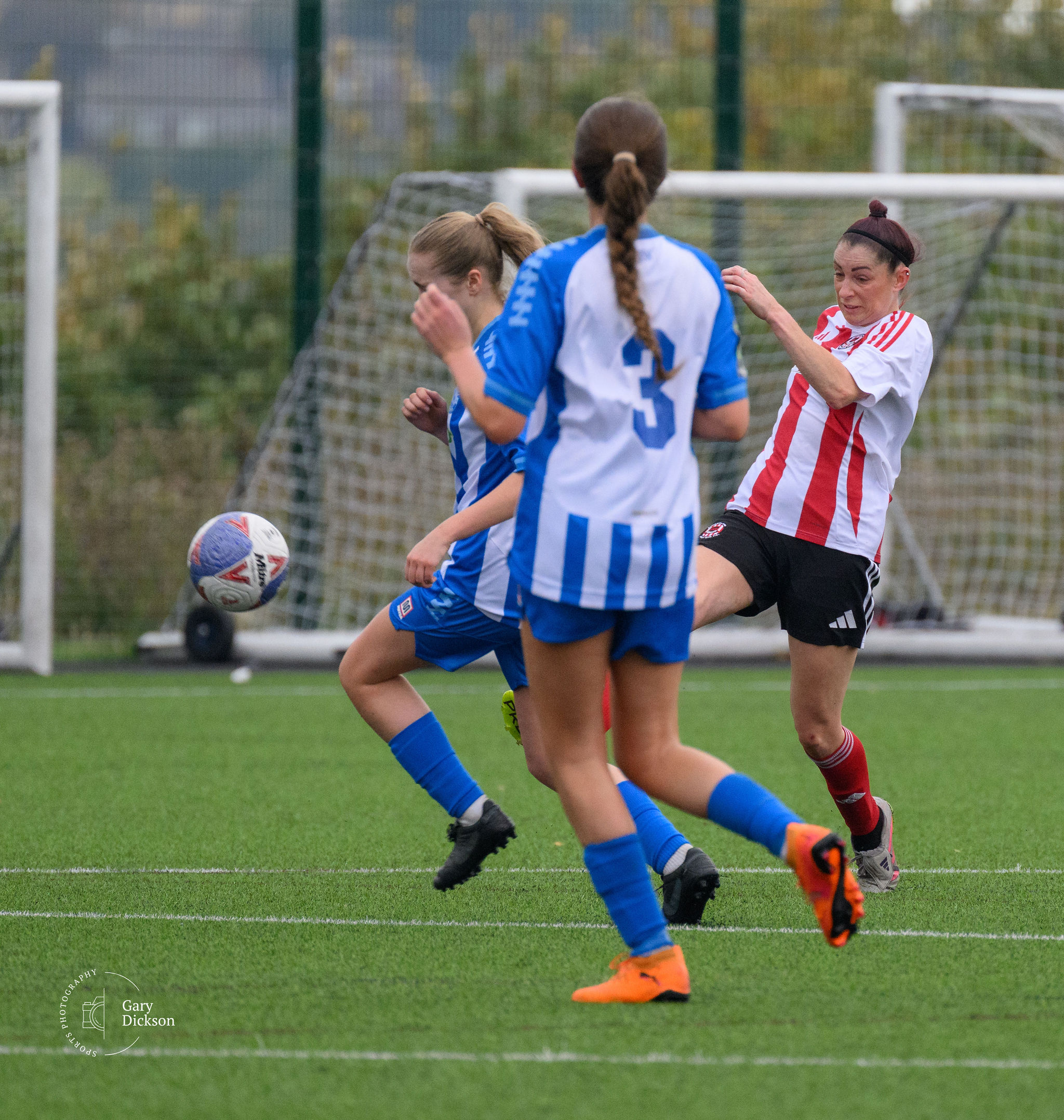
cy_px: 535
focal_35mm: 768
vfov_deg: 2.3
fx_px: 27422
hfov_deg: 2.2
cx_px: 868
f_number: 5.6
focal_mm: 400
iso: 1800
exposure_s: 1/1000
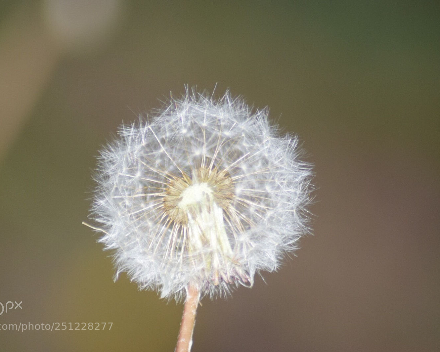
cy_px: 176
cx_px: 205
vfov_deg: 3.0
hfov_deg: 3.8
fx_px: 6615
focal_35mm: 508
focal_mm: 300
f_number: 5.6
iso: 800
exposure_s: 1/200
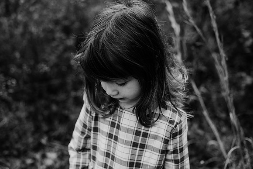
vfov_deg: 27.0
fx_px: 351
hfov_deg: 39.6
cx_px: 126
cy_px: 84
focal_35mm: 50
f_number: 2.8
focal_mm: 50
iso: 400
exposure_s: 1/1000
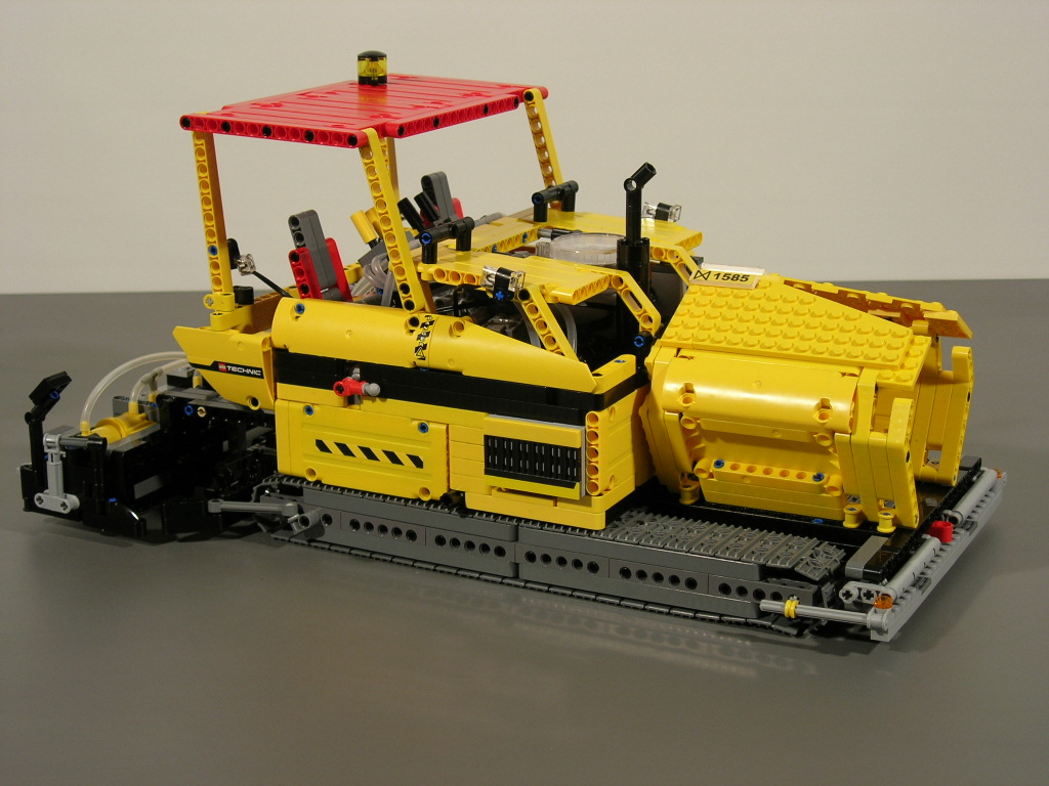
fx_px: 1849
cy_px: 393
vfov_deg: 24.0
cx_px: 524
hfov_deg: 31.7
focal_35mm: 61
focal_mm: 12.7
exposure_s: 1/17.2
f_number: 3.5
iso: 64
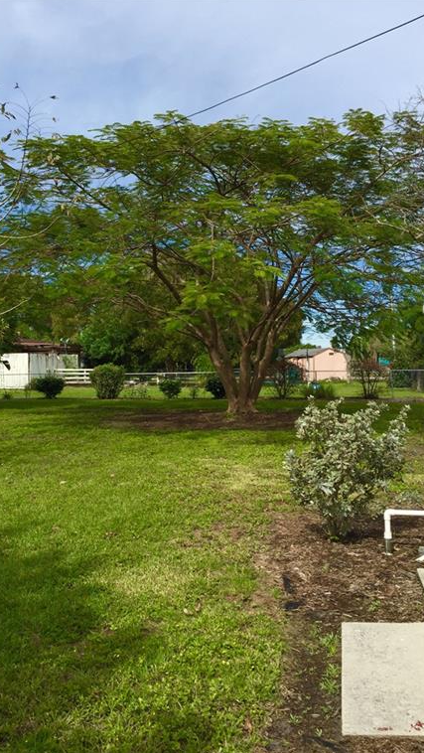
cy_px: 376
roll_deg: +1.3
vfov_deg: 61.0
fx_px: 639
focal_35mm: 32
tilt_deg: +0.2
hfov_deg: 36.6
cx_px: 179
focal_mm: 4.15
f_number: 2.2
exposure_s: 1/2083
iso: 32
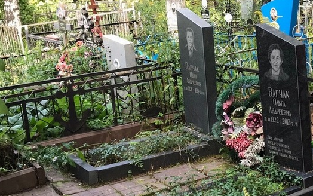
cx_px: 194
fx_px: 495
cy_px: 121
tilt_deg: -16.7
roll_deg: +6.0
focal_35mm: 58
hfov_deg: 34.9
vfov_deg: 22.3
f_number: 1.8
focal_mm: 3.99
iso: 32
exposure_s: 1/90
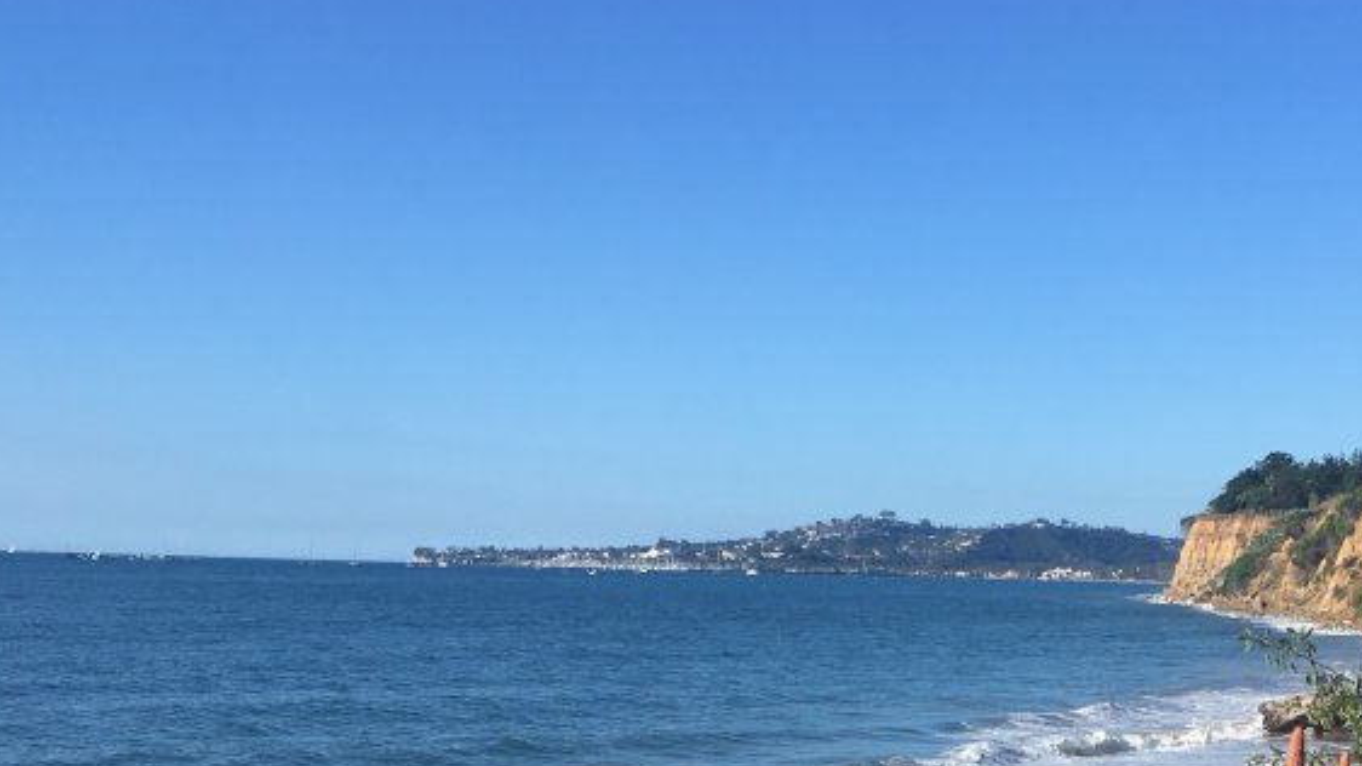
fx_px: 2275
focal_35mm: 63
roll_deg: -1.5
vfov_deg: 18.1
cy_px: 926
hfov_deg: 32.5
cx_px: 1066
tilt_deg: -9.7
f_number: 2.2
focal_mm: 4.15
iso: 25
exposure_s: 1/1451
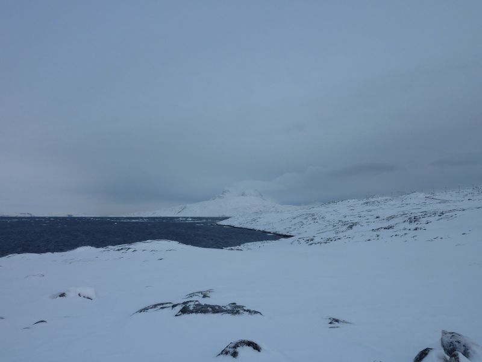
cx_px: 241
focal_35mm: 25
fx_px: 348
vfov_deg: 54.9
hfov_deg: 69.4
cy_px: 181
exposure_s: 1/500
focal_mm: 4.1
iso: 80
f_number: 5
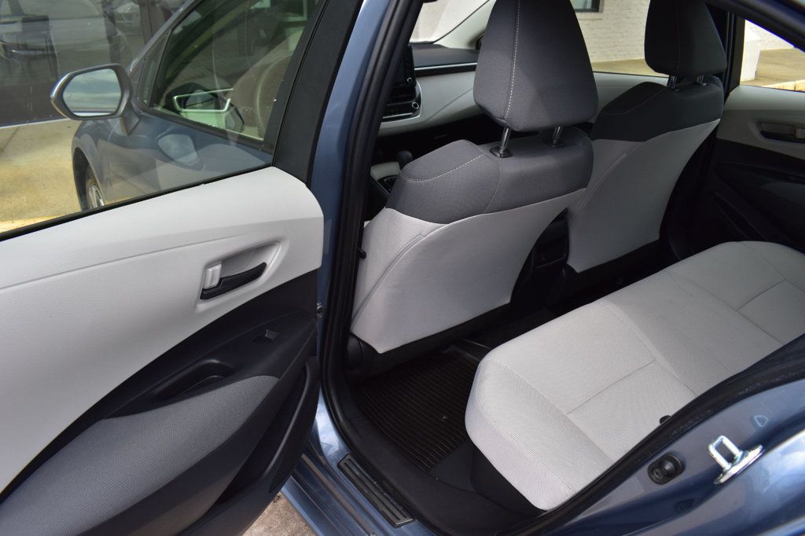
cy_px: 268
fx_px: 604
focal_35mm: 27
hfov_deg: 67.4
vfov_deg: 47.9
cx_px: 402
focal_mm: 18
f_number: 10
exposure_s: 1/250
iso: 400
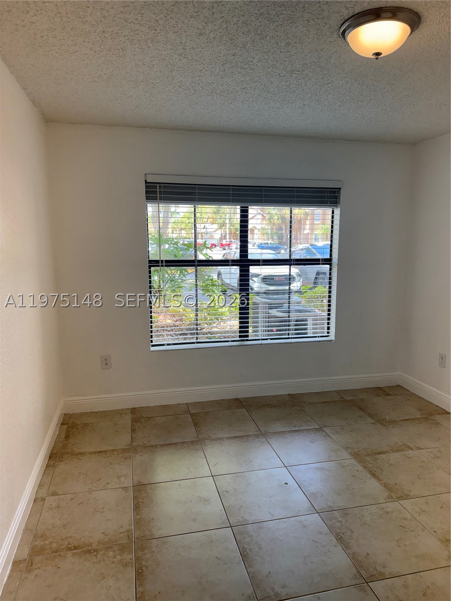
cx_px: 226
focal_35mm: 24
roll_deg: +0.7
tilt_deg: -5.6
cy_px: 300
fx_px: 417
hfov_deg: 56.8
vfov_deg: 71.6
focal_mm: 6.76
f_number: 1.78
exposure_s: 1/353
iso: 100
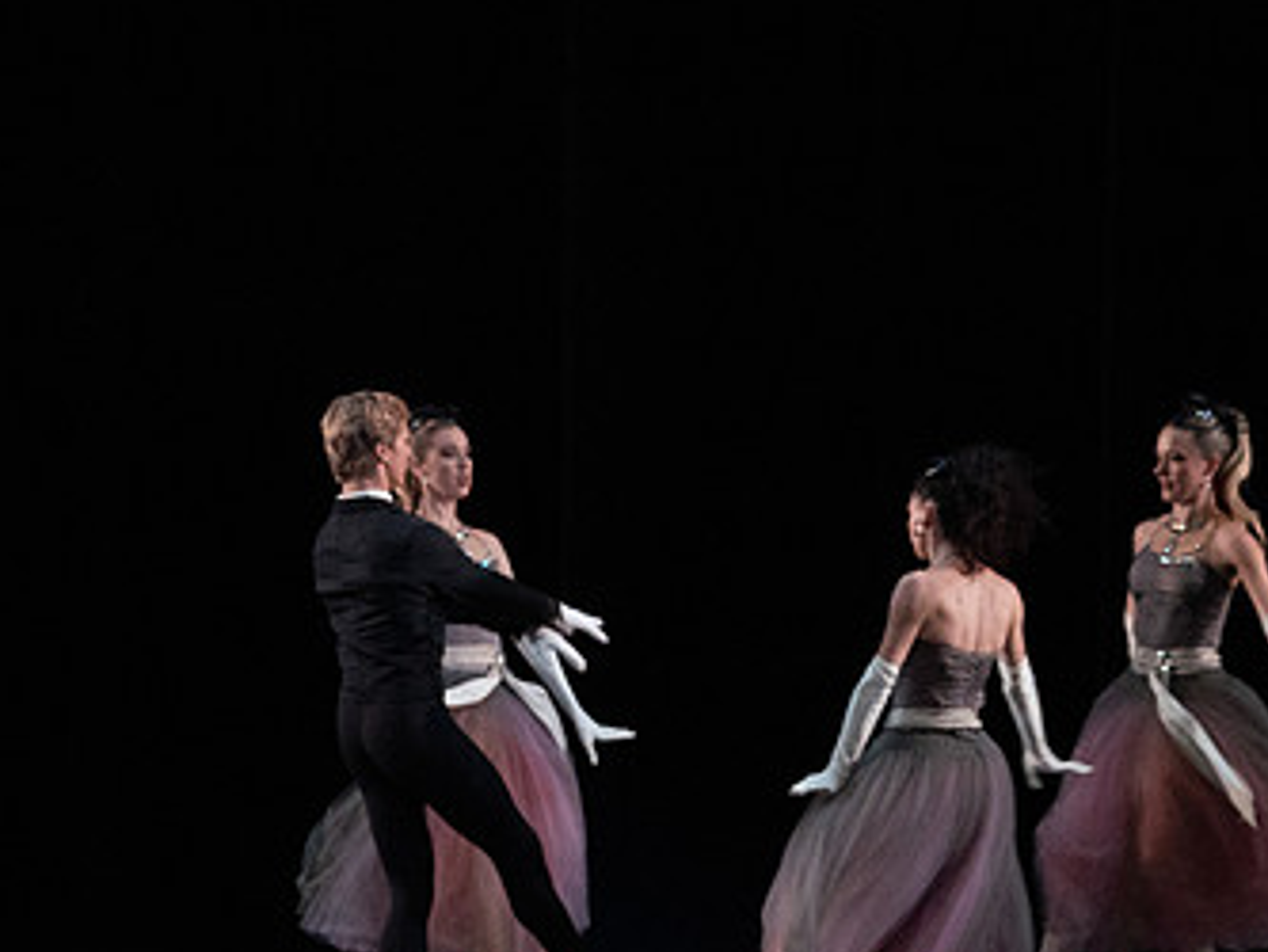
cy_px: 466
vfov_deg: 5.8
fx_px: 9454
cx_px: 525
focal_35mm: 258
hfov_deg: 7.7
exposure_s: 1/400
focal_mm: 154
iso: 16000
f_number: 5.6
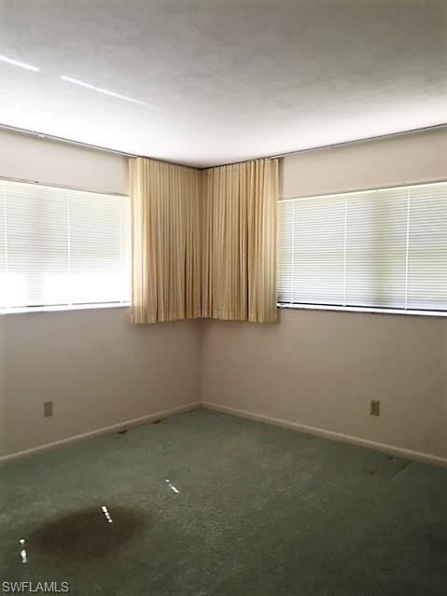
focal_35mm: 29
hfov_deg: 48.2
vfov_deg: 61.7
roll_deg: +1.1
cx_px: 224
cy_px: 298
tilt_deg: -3.0
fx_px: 499
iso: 40
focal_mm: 4.15
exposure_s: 1/30
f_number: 2.2
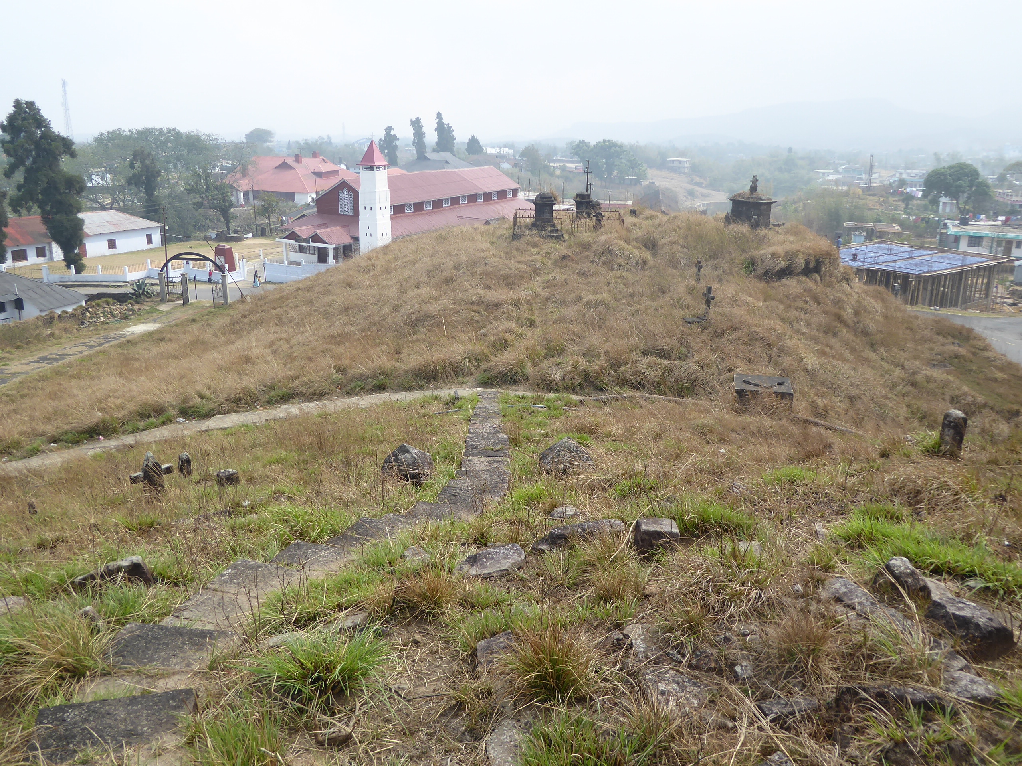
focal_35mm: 32
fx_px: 945
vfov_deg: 44.2
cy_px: 383
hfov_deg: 56.8
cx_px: 511
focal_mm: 5.4
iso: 80
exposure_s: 1/320
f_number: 3.5
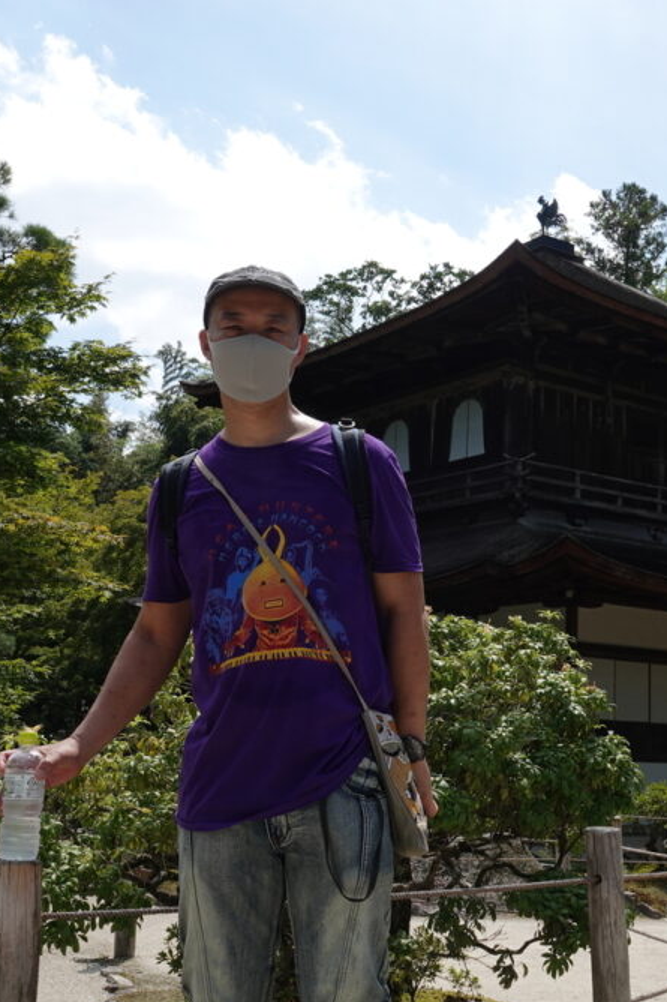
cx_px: 400
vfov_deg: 42.8
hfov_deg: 29.2
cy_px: 496
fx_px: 1279
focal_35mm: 46
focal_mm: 11.03
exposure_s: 1/250
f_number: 7.1
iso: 100
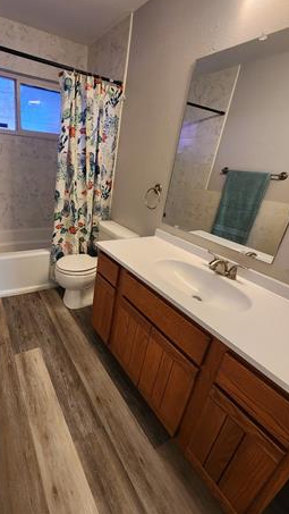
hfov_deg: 68.6
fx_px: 204
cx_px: 97
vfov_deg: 102.9
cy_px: 244
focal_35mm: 15
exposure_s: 1/60
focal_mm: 2.2
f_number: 2.2
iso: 250
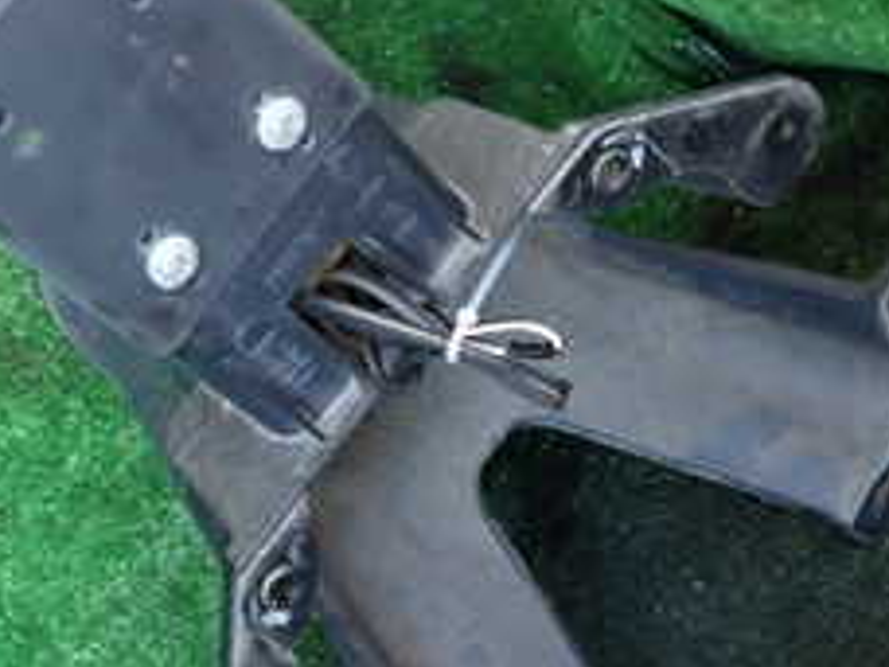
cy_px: 86
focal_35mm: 79
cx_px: 90
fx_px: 2029
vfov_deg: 18.4
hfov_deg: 24.0
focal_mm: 5.4
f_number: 2.3
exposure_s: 1/30
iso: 250
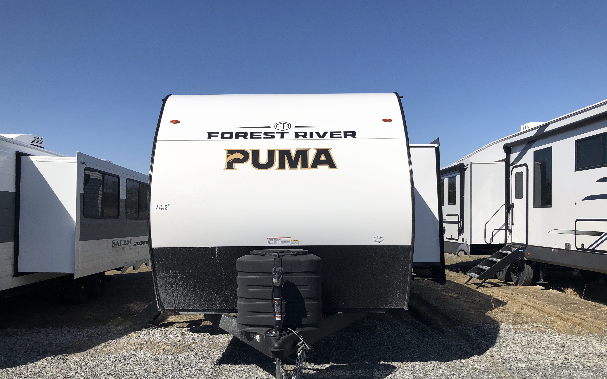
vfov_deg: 41.7
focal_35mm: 30
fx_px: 496
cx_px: 302
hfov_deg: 62.9
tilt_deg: -2.1
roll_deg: -0.1
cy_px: 218
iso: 20
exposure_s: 1/4367
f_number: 1.8
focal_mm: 3.99
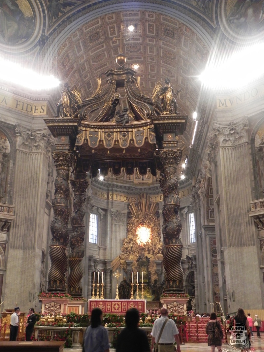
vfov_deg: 45.8
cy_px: 176
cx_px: 132
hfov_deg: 35.1
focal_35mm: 41
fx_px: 417
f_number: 5
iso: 400
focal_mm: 7.3
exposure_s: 1/25.4
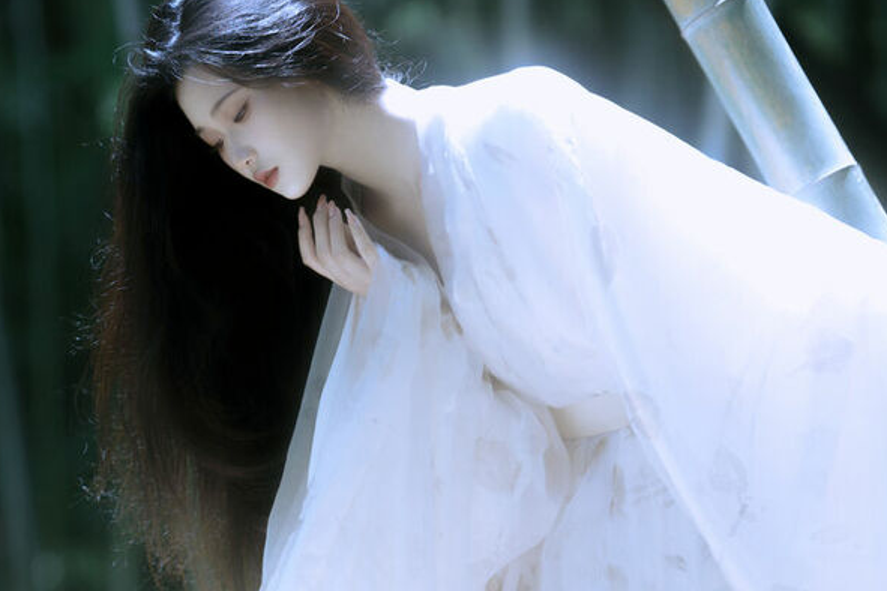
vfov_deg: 9.1
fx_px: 3720
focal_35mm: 151
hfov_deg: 13.6
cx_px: 360
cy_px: 470
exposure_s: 1/800
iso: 250
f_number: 1.8
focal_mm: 85
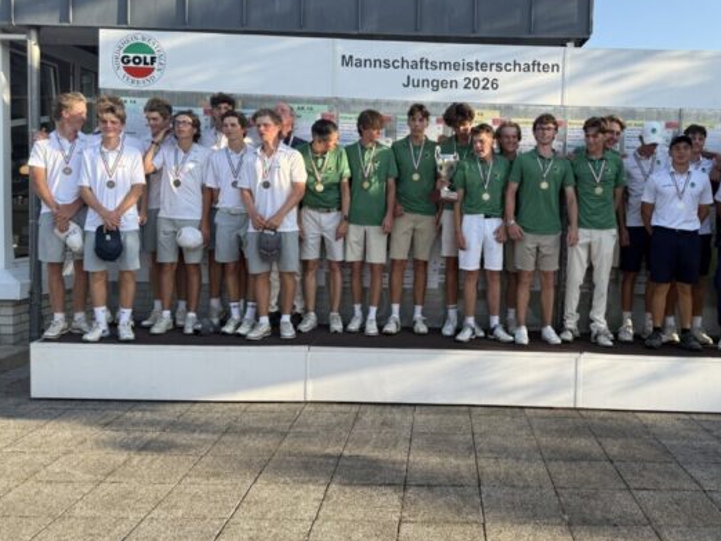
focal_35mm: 32
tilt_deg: -1.9
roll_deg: -1.2
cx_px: 452
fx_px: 667
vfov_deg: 44.1
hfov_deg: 56.1
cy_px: 233
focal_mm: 6.76
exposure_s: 1/1250
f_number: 1.78
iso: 80
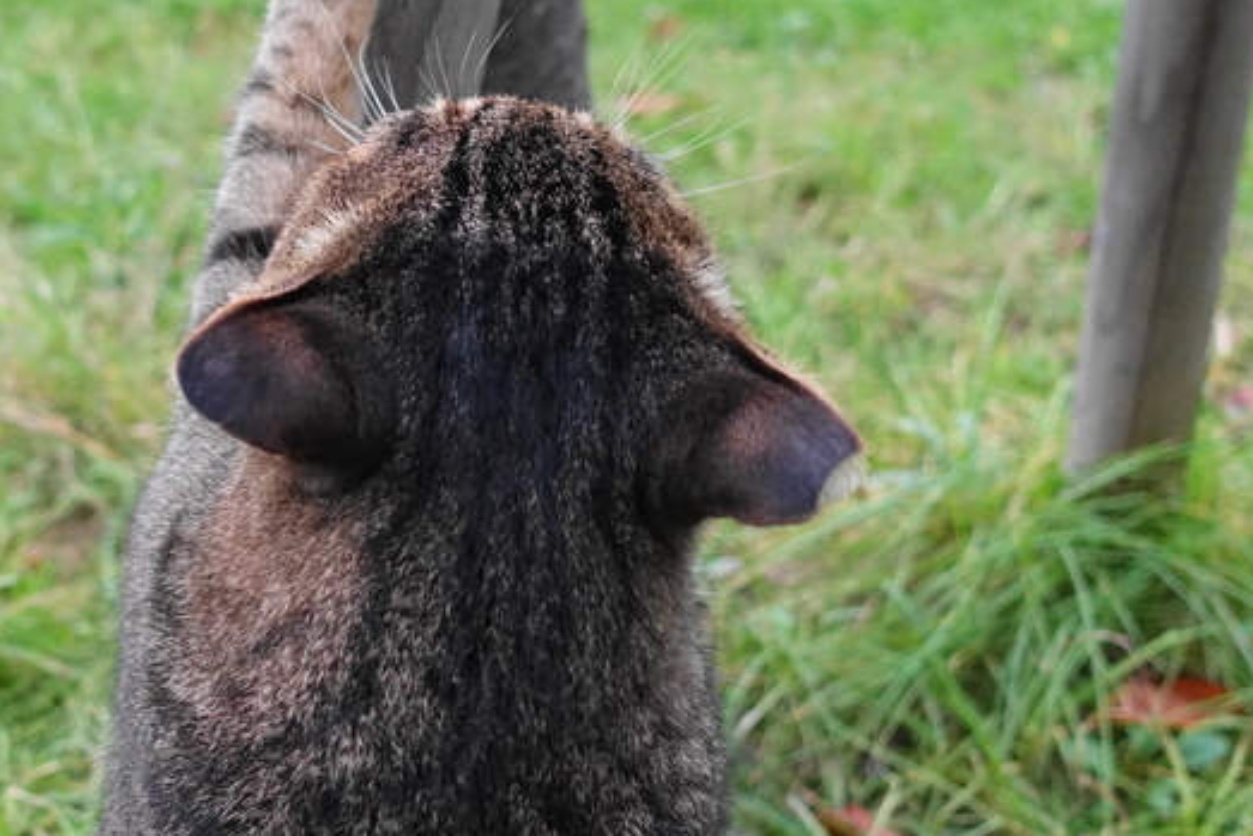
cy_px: 337
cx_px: 323
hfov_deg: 40.8
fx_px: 1636
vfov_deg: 28.6
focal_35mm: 47
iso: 1250
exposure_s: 1/200
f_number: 1.8
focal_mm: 8.8
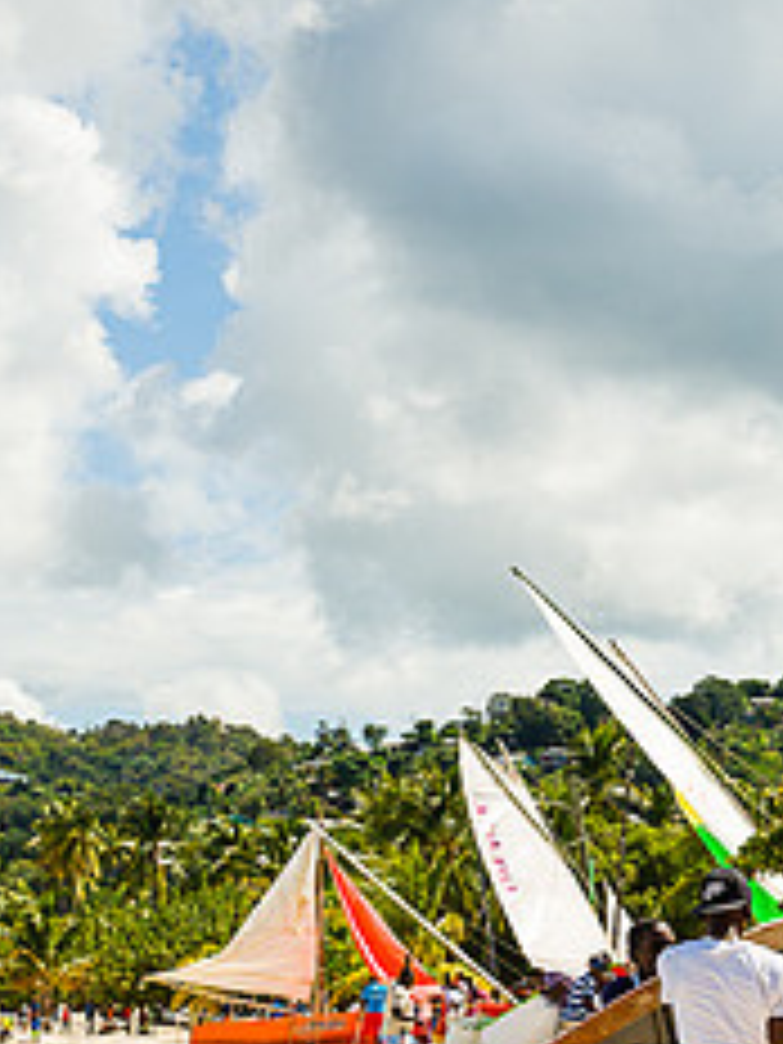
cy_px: 834
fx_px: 3348
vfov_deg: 17.6
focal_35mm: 111
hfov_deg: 13.0
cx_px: 965
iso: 64
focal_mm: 36
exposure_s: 1/320
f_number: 6.3
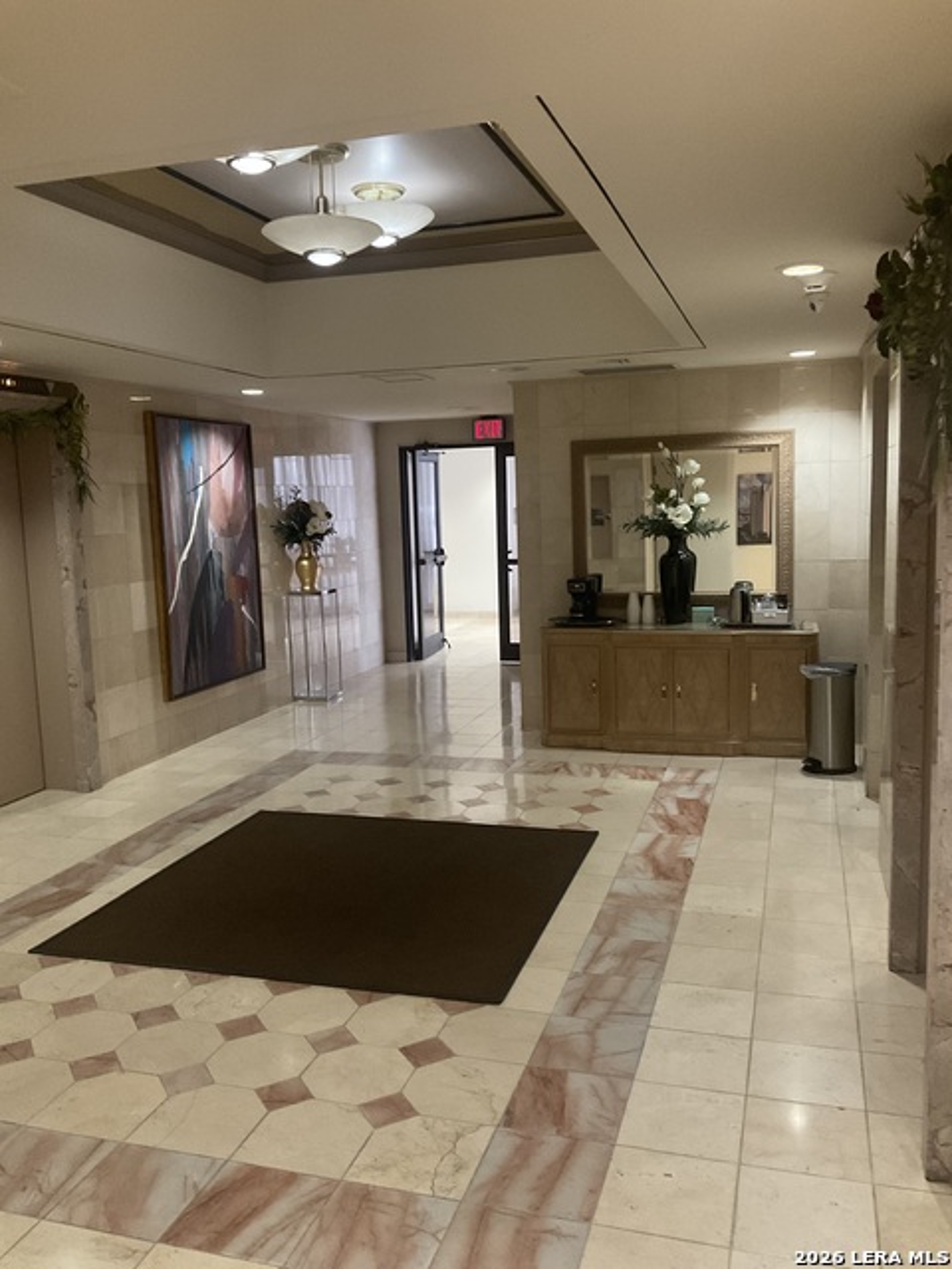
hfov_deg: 48.2
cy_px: 634
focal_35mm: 29
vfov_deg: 61.7
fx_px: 1063
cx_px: 476
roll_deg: +2.3
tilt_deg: -6.2
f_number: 1.8
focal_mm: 3
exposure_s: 1/30
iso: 320
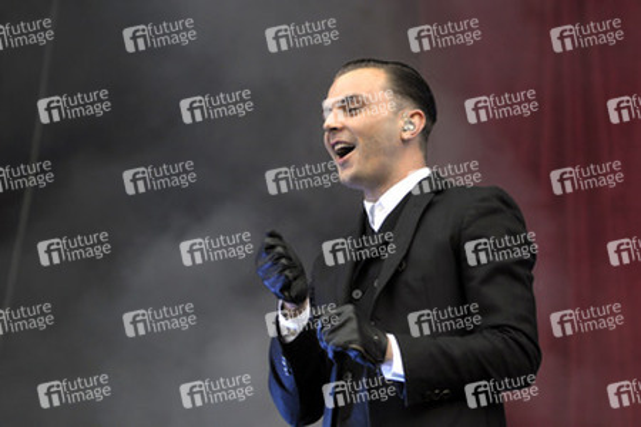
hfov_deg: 17.5
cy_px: 214
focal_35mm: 117
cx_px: 320
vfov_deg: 11.7
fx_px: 2083
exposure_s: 1/320
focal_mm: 78
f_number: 2.8
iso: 400
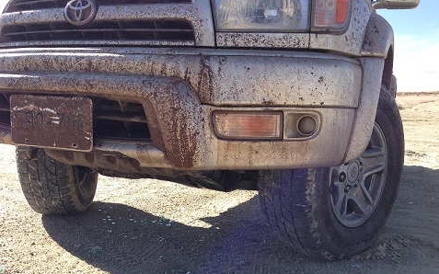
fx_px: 431
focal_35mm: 36
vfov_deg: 35.2
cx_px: 220
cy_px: 160
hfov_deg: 54.0
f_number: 2.4
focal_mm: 4.12
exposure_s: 1/704
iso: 50
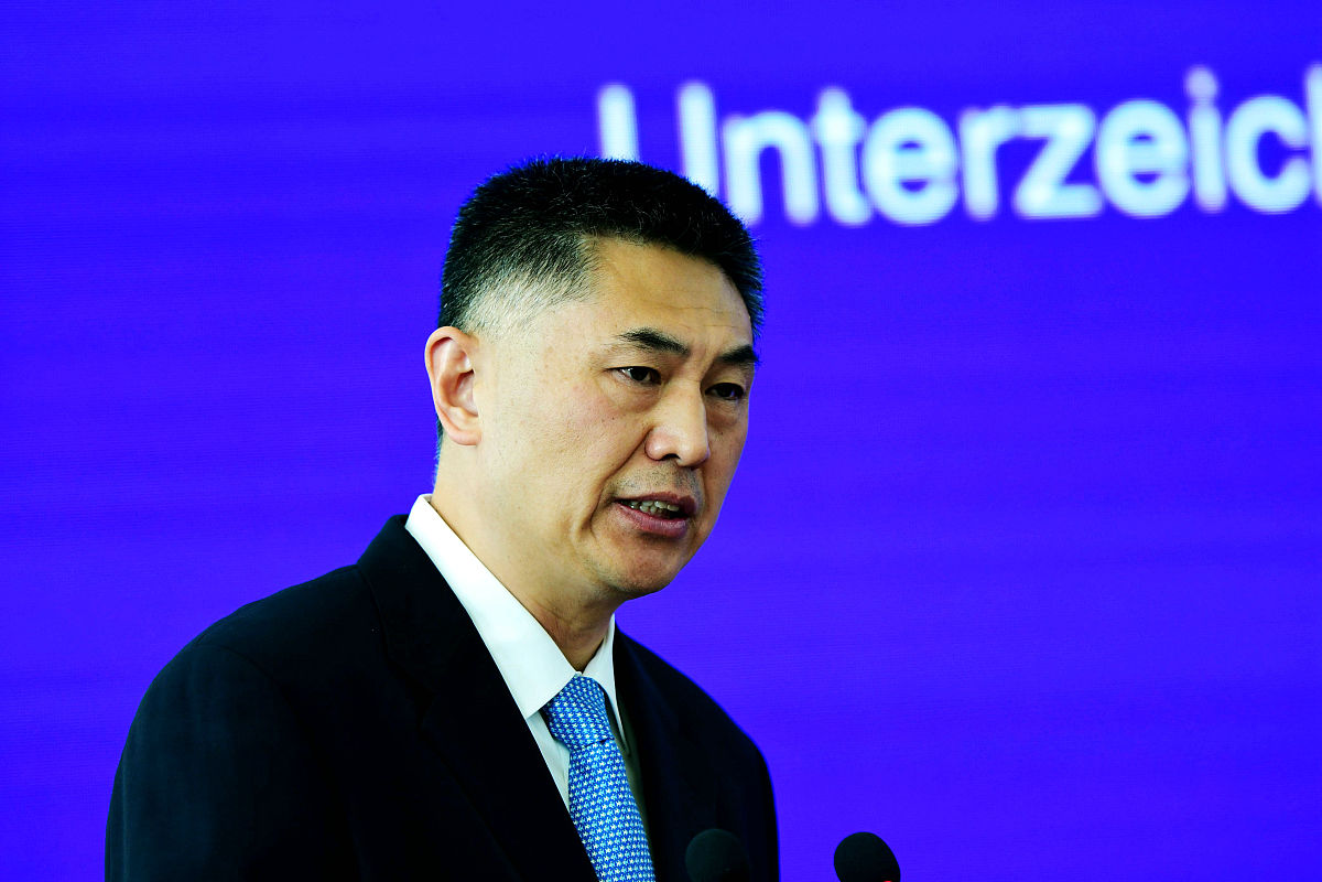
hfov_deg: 8.9
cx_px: 661
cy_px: 441
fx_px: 8537
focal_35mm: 232
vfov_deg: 5.9
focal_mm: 155
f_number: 3.2
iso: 800
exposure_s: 1/500
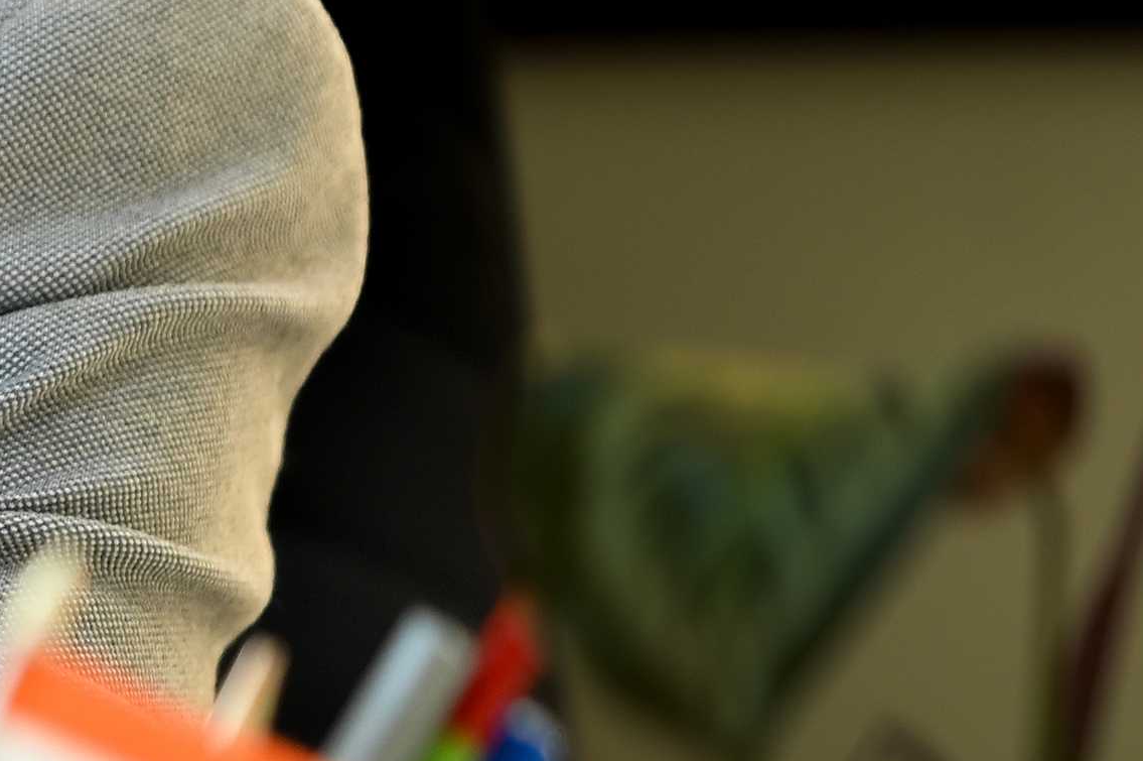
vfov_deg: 3.0
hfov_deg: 4.4
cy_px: 104
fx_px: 14372
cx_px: -1728
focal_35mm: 453
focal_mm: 85
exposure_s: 1/200
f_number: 1.8
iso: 400
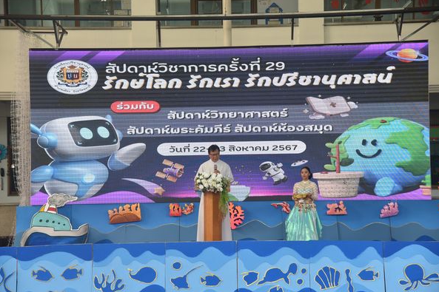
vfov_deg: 16.4
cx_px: 221
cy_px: 145
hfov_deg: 24.5
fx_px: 1012
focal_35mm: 83
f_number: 4
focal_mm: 82
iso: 1000
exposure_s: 1/250
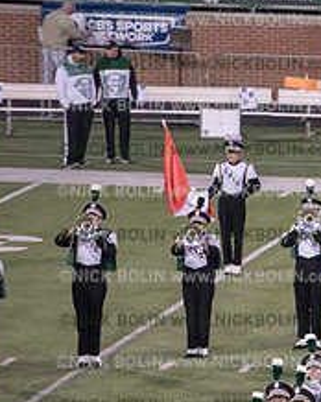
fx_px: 5946
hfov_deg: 3.1
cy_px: 278
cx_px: 489
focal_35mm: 500
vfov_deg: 3.9
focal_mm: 200
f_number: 3.2
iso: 5000
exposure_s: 1/1250
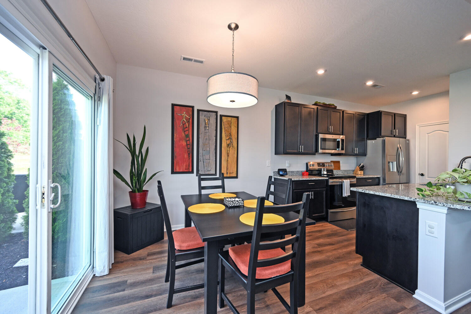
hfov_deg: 104.3
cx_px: 236
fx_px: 183
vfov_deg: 81.2
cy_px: 157
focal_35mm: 14
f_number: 4
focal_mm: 14
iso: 320
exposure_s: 1/60
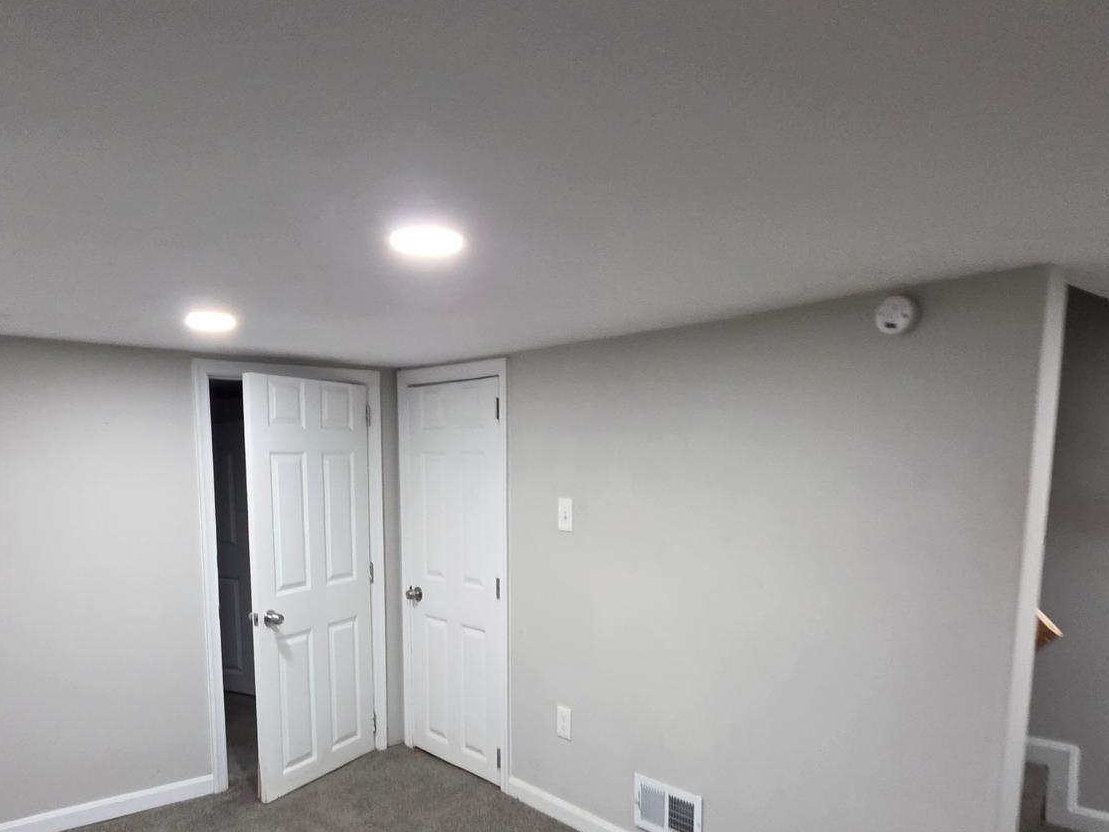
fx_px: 769
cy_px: 569
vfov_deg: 55.4
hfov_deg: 71.4
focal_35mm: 24
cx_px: 502
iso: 320
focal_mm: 2.2
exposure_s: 1/60
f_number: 1.9
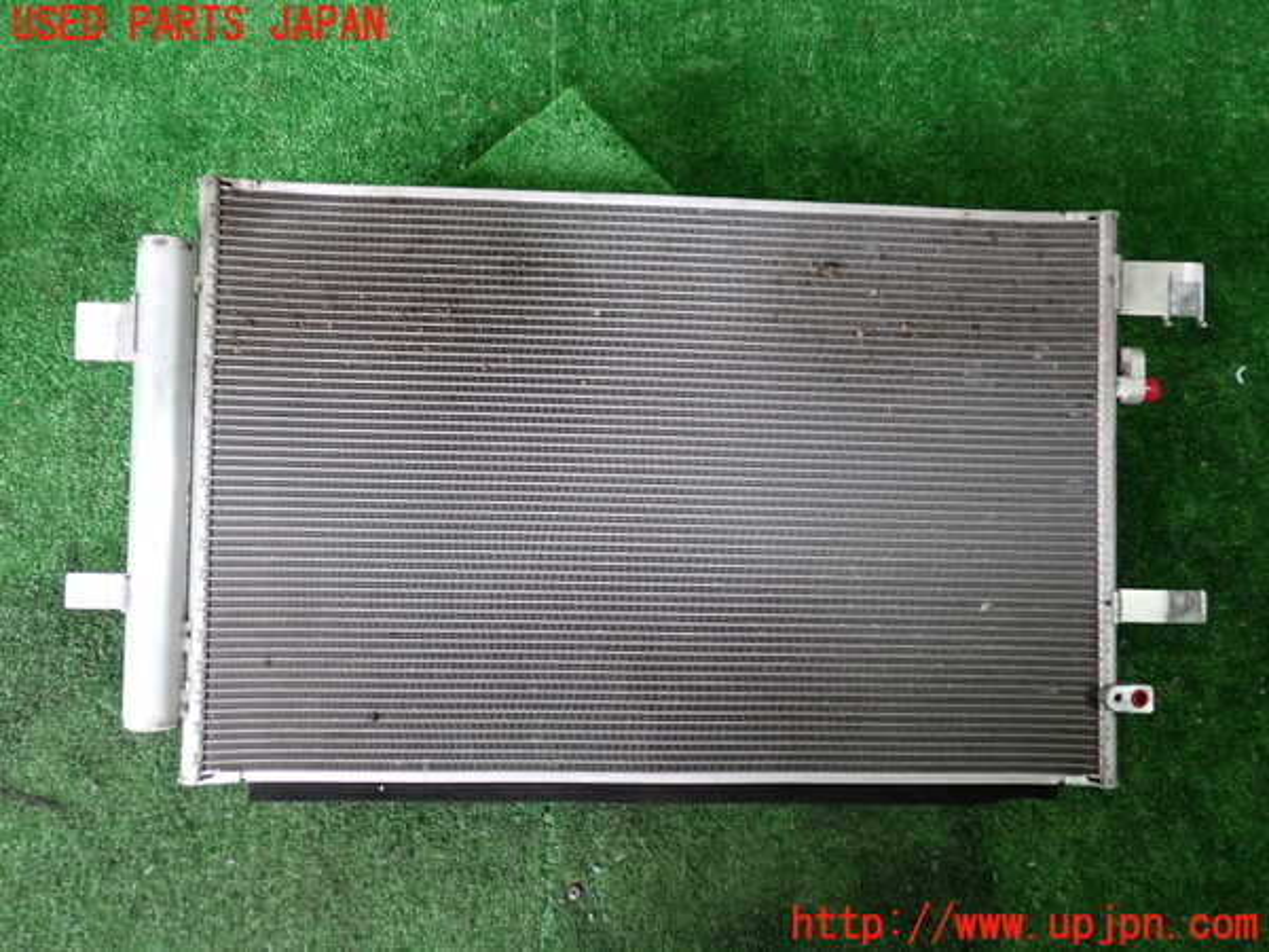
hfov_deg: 60.0
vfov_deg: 46.8
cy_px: 476
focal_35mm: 30
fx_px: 1100
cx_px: 634
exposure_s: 1/30
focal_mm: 5.4
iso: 400
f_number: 2.3
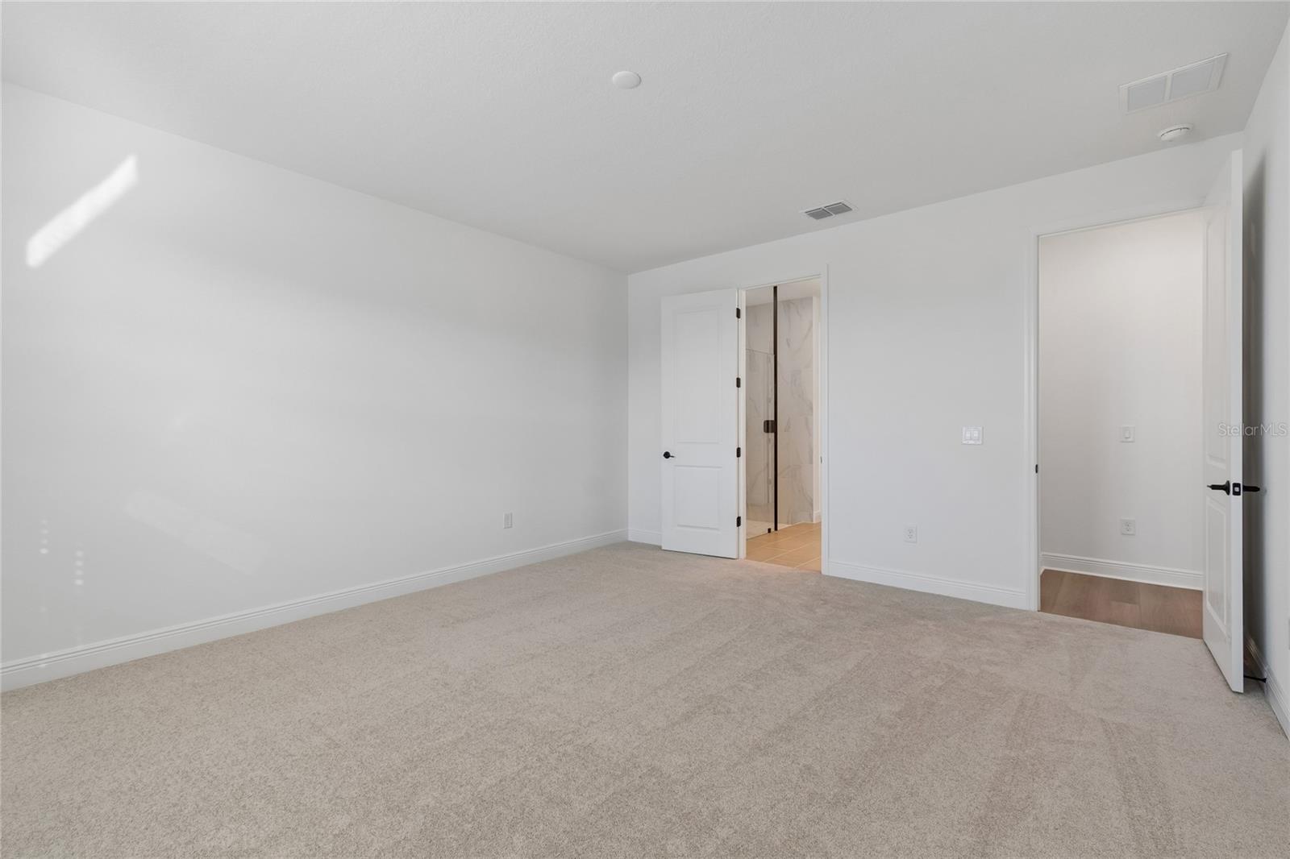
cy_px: 430
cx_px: 645
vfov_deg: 77.3
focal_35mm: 15
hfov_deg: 100.4
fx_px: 537
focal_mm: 10
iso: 100
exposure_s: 1/10
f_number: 7.1
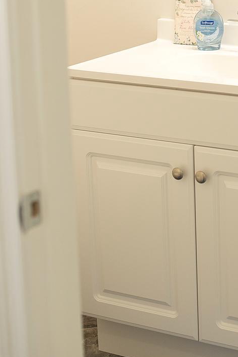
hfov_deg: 12.4
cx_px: 251
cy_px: 87
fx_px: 1080
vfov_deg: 18.6
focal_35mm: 109
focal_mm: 50
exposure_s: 1/320
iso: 1250
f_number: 2.5
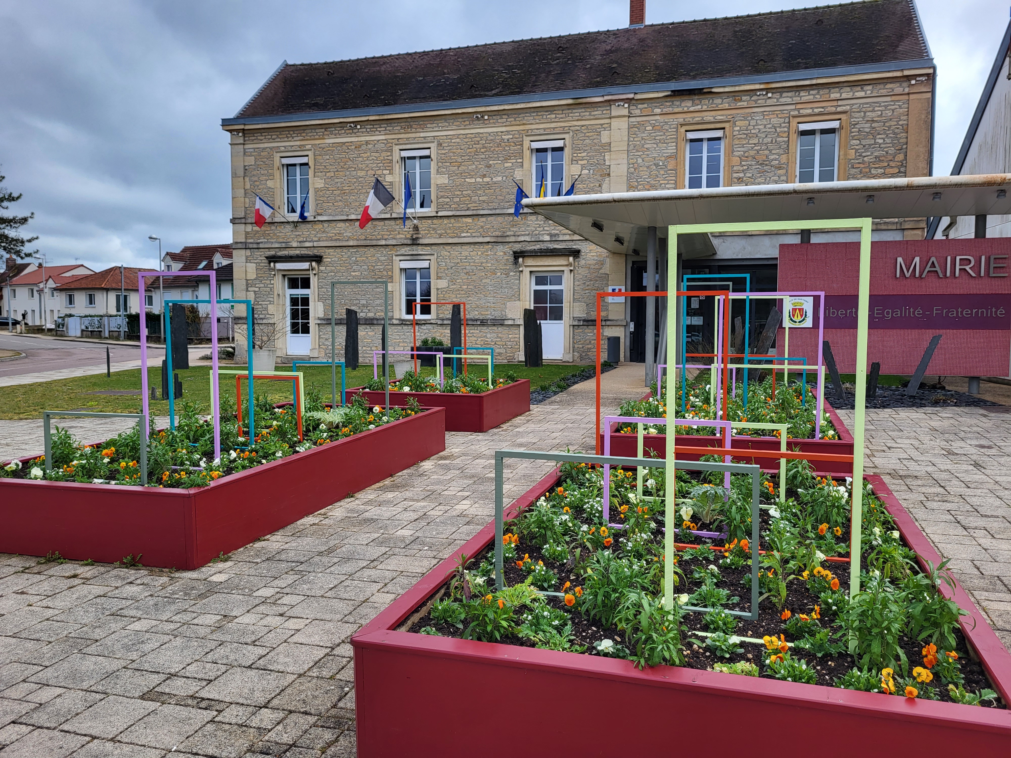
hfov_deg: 67.3
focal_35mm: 26
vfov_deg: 53.1
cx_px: 506
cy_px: 379
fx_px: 759
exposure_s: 1/1429
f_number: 1.8
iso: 40
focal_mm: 5.4
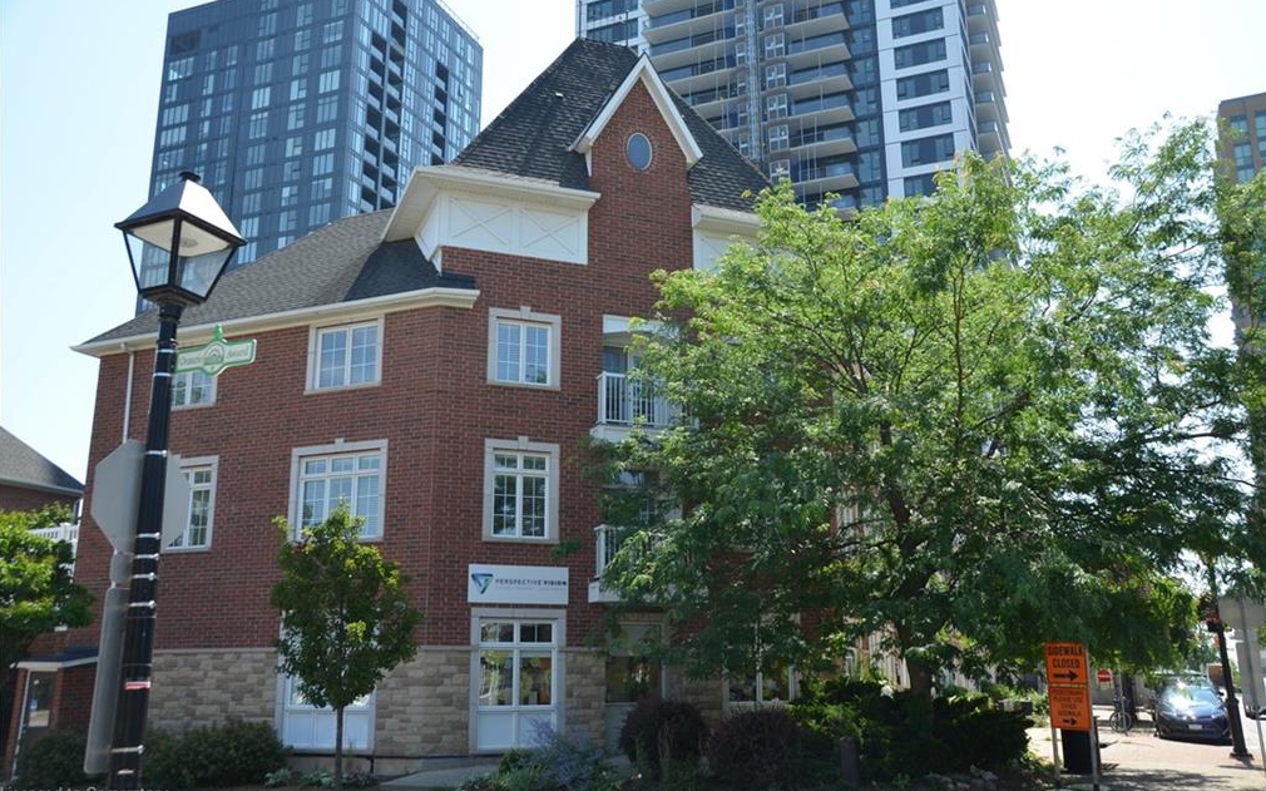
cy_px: 380
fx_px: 1173
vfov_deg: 37.3
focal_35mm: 34
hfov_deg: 56.7
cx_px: 639
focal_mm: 22
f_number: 8
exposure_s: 1/250
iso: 180
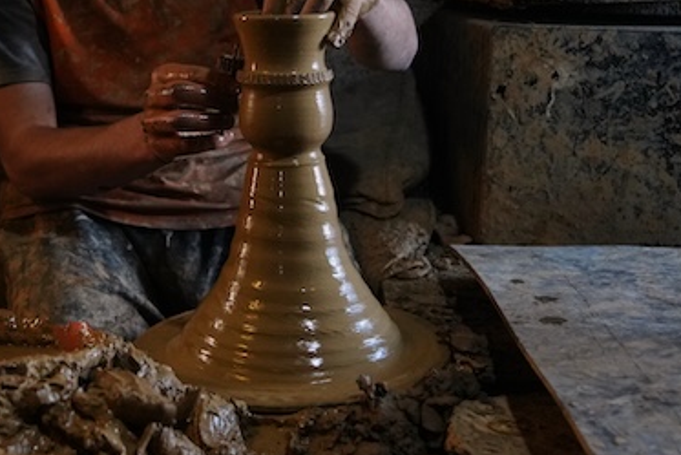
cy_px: 125
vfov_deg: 21.4
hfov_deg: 31.5
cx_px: 199
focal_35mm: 63
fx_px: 1192
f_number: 2.8
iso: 1600
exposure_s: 1/500
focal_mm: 24
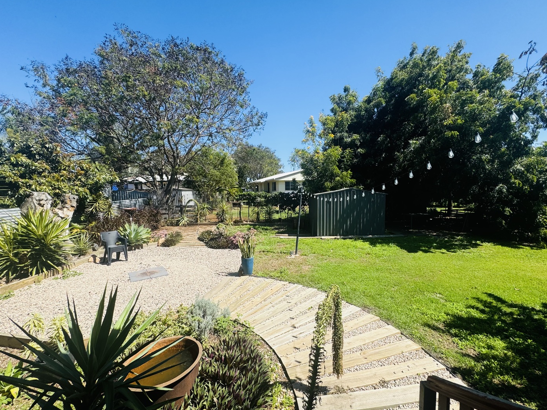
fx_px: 237
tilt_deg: -6.5
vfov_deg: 81.7
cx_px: 282
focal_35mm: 15
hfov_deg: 98.1
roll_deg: +0.6
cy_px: 214
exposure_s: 1/1217
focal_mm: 2.22
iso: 50
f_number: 2.2
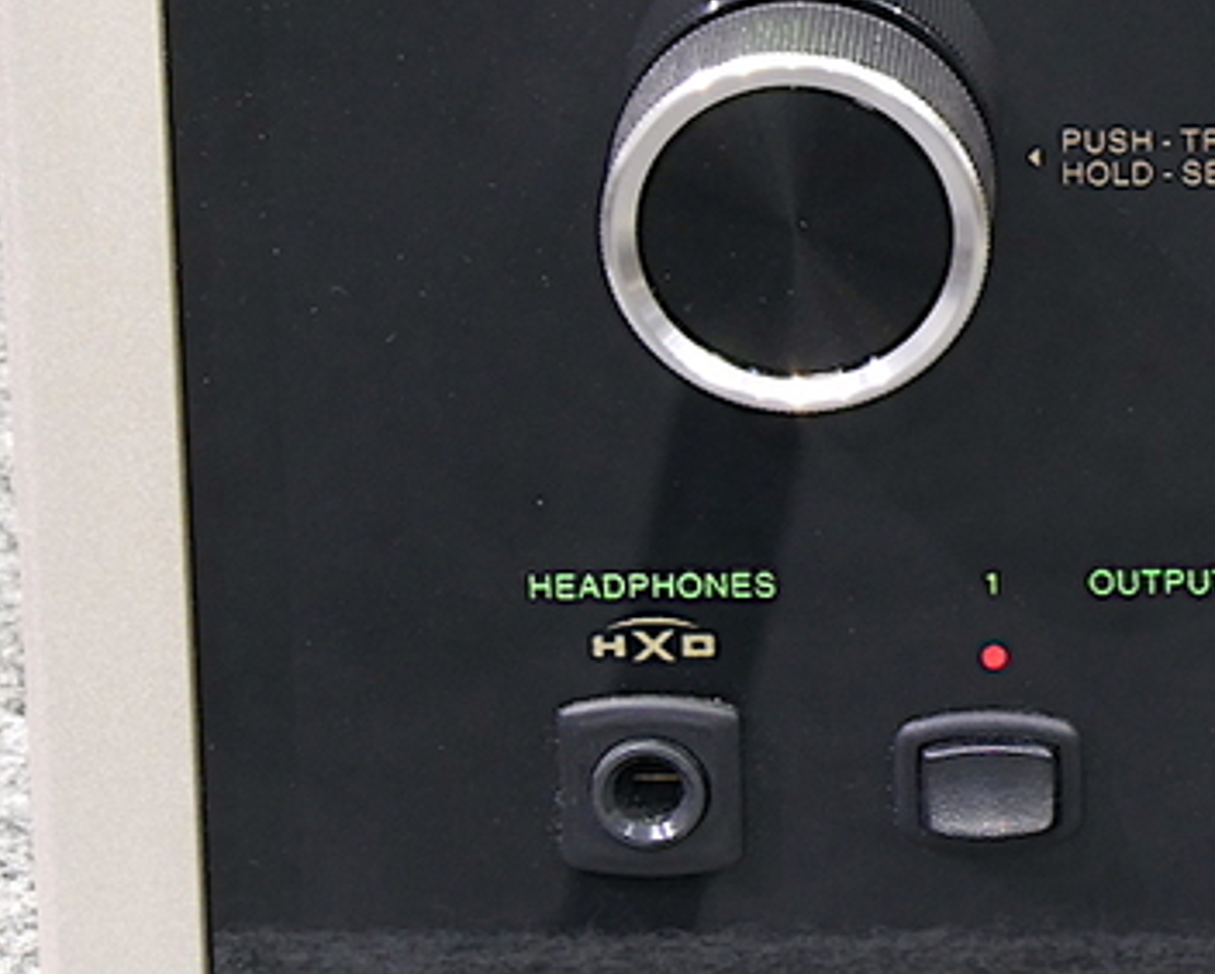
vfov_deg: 3.9
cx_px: 1370
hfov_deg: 4.8
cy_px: 411
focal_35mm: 402
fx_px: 14464
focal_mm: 27.1
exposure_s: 1
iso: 100
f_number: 5.4
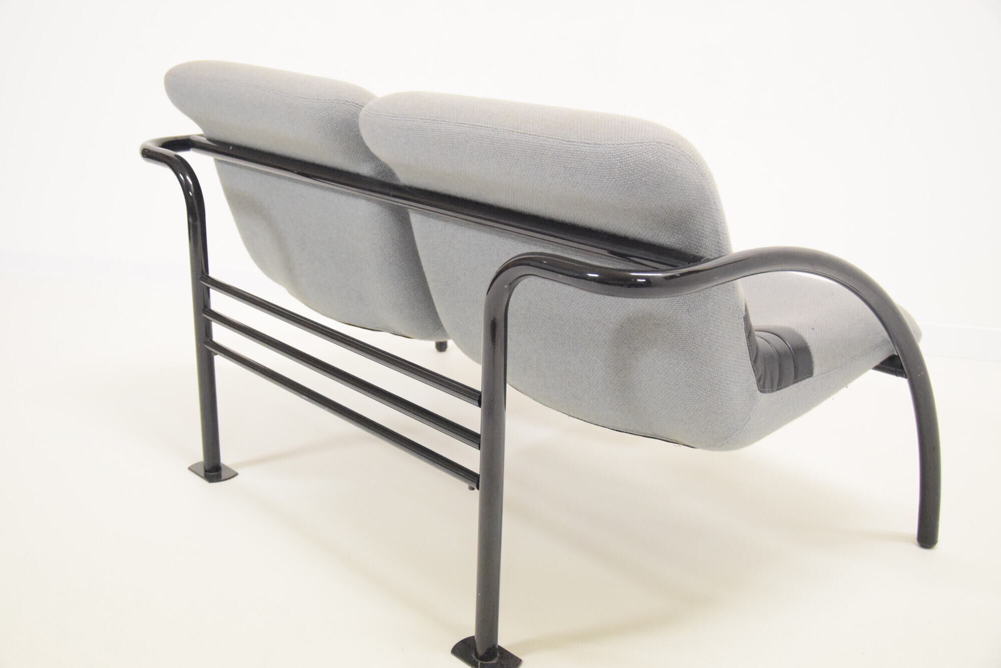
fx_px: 1085
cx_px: 500
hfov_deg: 49.5
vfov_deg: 34.2
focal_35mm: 39
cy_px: 334
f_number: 4
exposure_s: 1/60
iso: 5000
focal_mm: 26
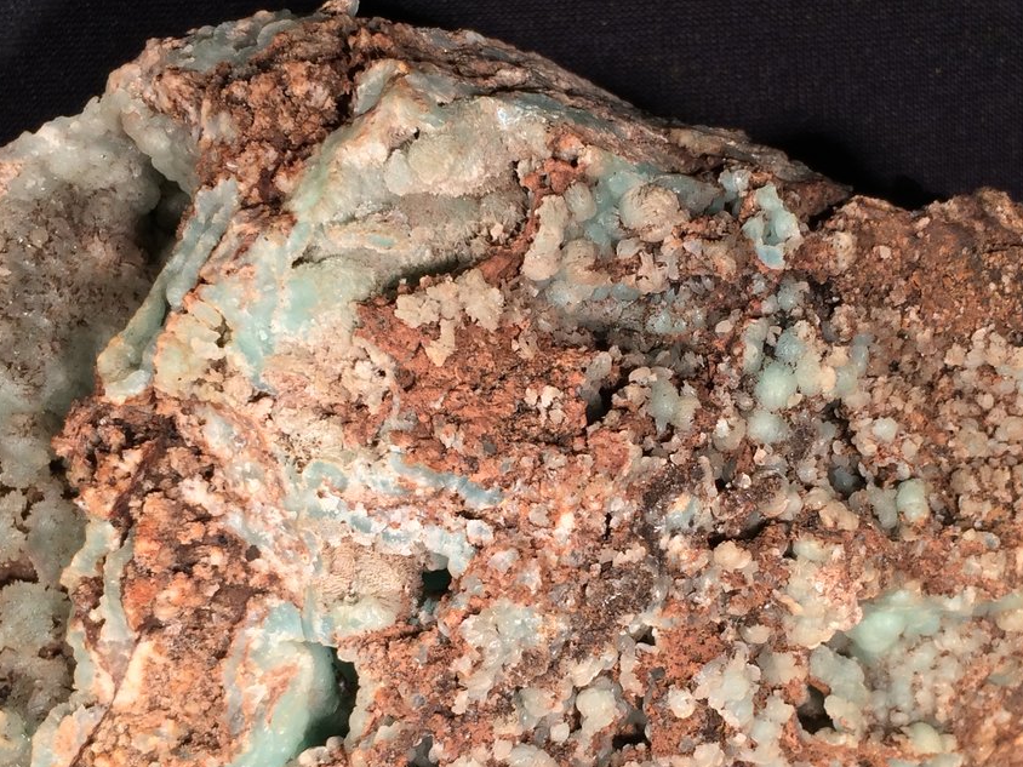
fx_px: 1625
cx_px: 613
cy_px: 492
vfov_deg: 26.5
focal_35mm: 55
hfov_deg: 34.8
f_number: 2.2
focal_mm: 4.15
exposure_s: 1/120
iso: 40
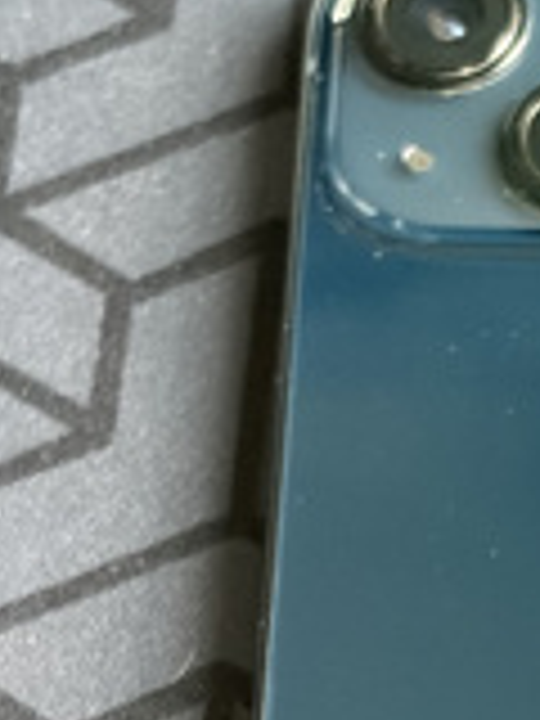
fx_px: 3390
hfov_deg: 8.9
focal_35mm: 163
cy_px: 819
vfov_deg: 11.9
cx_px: 731
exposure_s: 1/30
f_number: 1.6
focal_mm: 5.96
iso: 400
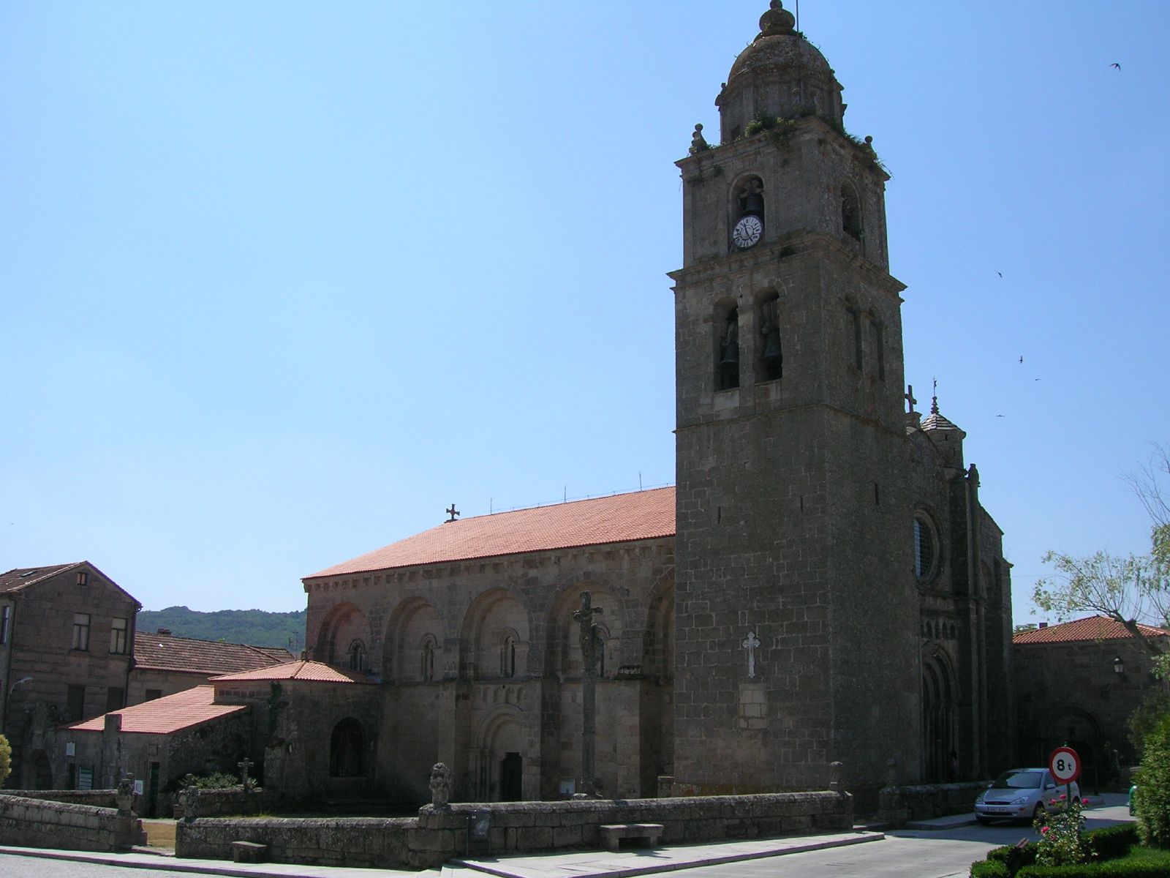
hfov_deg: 54.0
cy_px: 439
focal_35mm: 34
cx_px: 585
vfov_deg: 41.8
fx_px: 1149
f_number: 4.9
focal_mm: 5.7
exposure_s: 1/536
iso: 50
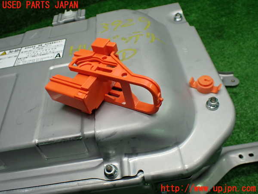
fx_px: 224
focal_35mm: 30
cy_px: 97
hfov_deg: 60.0
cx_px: 129
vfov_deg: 46.8
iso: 250
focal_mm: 5.4
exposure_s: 1/125
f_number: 2.3
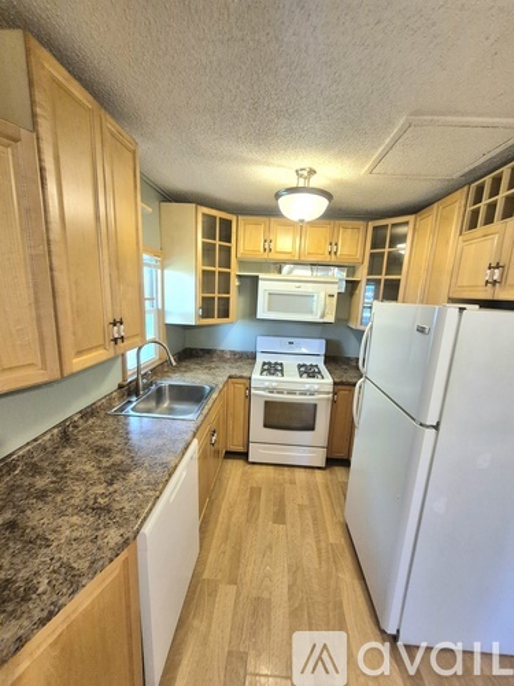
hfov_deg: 89.9
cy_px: 343
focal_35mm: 13
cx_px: 257
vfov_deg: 106.2
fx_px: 257
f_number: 2.2
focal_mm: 1.74
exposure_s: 1/60.2
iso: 400
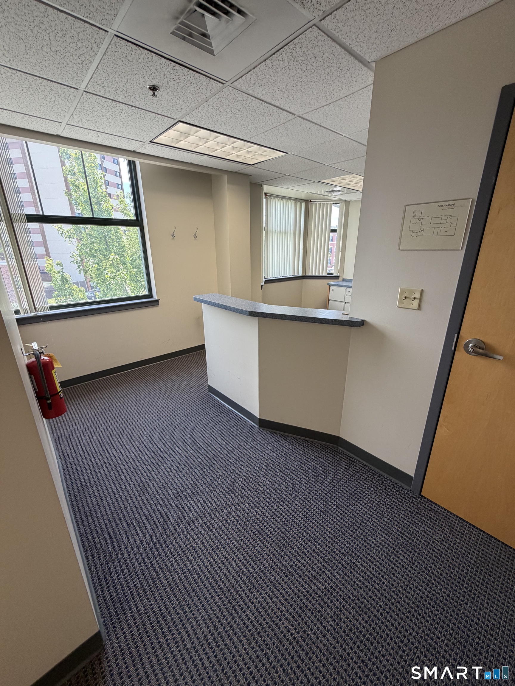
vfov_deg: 102.1
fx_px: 278
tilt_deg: -18.6
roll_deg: +0.0
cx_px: 258
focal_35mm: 14
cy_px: 343
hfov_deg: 85.7
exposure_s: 1/121
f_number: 2.2
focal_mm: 2.22
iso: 200
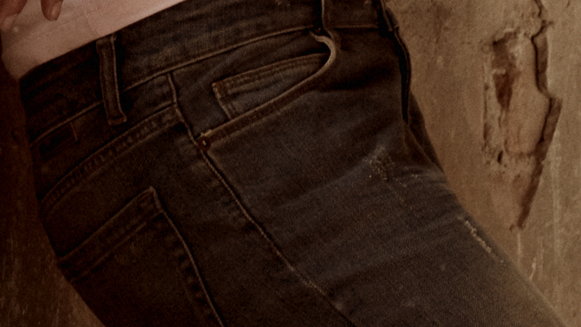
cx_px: 234
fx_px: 18304
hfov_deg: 1.8
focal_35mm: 1188
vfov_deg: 1.0
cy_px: -88
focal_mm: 190
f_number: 8
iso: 320
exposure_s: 1/80
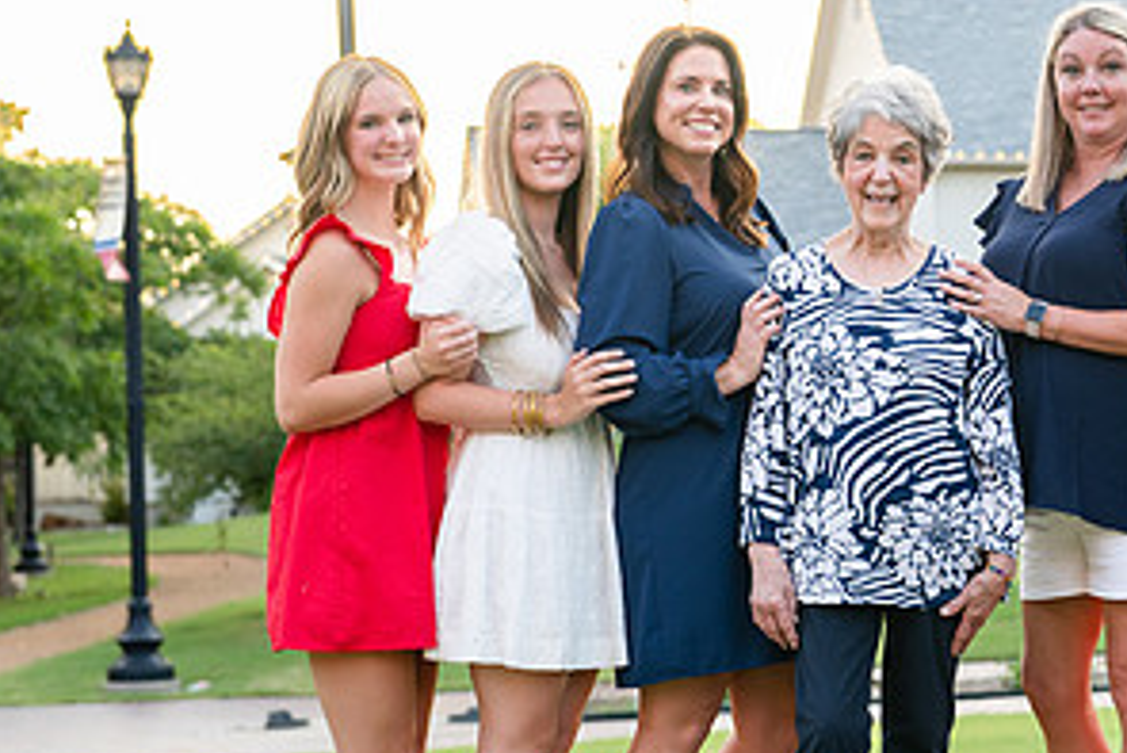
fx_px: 3226
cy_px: 388
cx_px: 940
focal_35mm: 103
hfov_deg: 19.6
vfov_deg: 13.3
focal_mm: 50
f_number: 2.8
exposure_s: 1/320
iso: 200
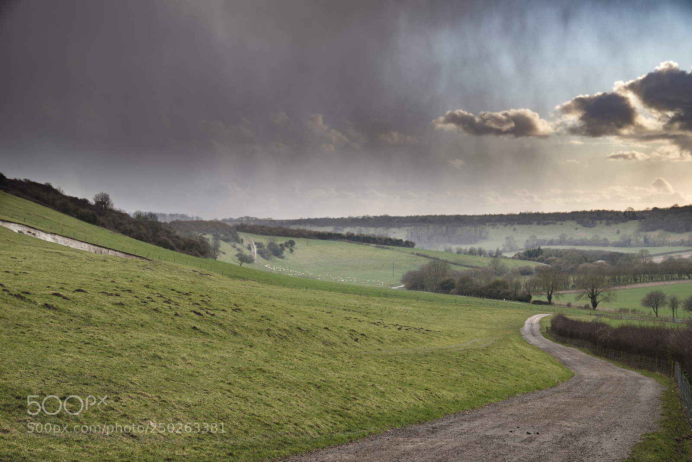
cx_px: 346
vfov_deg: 20.0
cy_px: 231
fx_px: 1308
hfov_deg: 29.6
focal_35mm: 68
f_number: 11
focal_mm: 68
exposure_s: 1/60
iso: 100
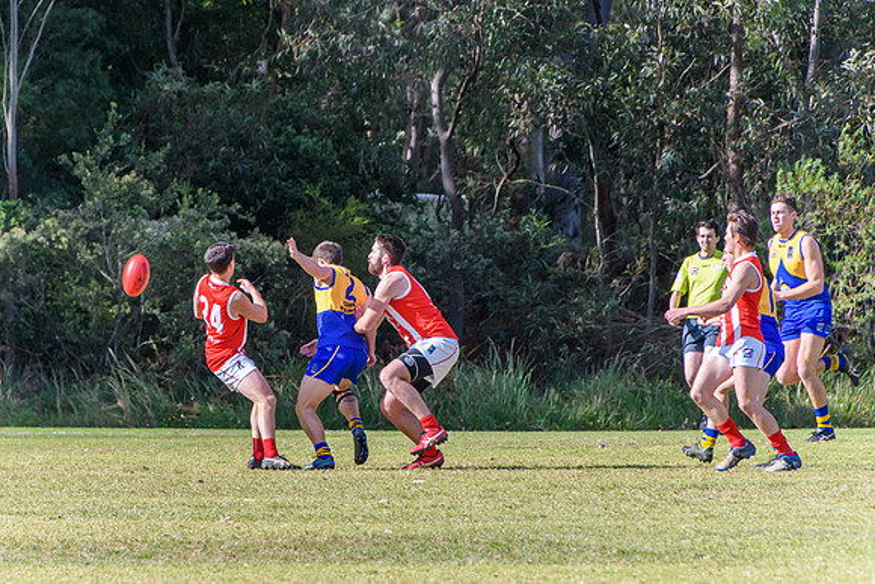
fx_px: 12127
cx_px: 401
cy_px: 260
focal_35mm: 499
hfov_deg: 4.1
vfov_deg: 2.8
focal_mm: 300
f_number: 8
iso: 800
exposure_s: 1/1000
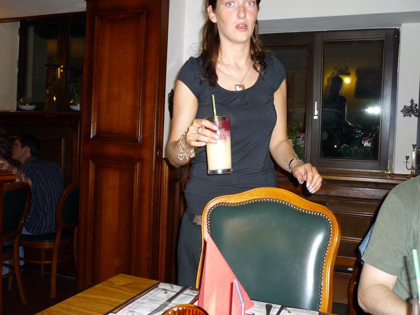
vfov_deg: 42.9
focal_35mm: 33
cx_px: 210
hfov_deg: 55.4
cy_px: 158
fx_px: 400
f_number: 2.8
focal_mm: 5.5
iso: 200
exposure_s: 1/60
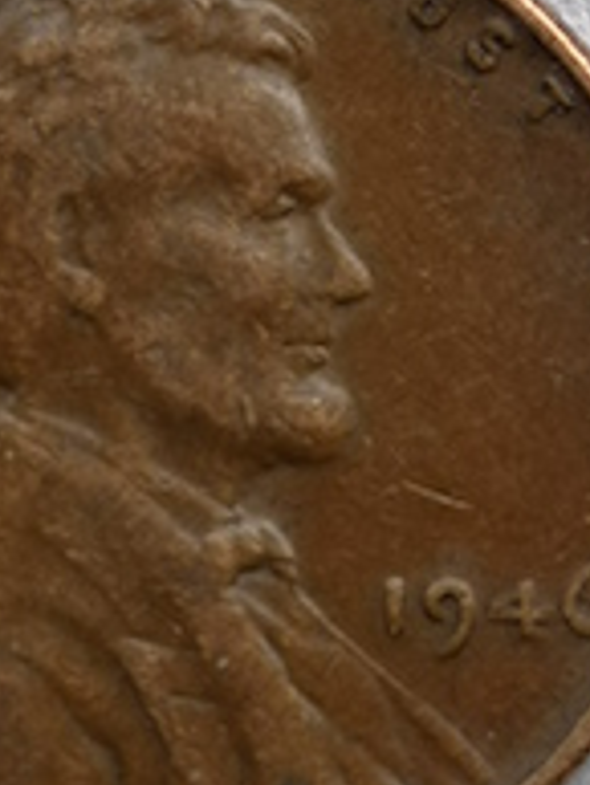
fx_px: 4608
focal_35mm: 203
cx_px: 220
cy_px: 277
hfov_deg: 7.3
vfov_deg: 9.7
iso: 50
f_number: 1.8
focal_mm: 5.58
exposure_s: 1/553
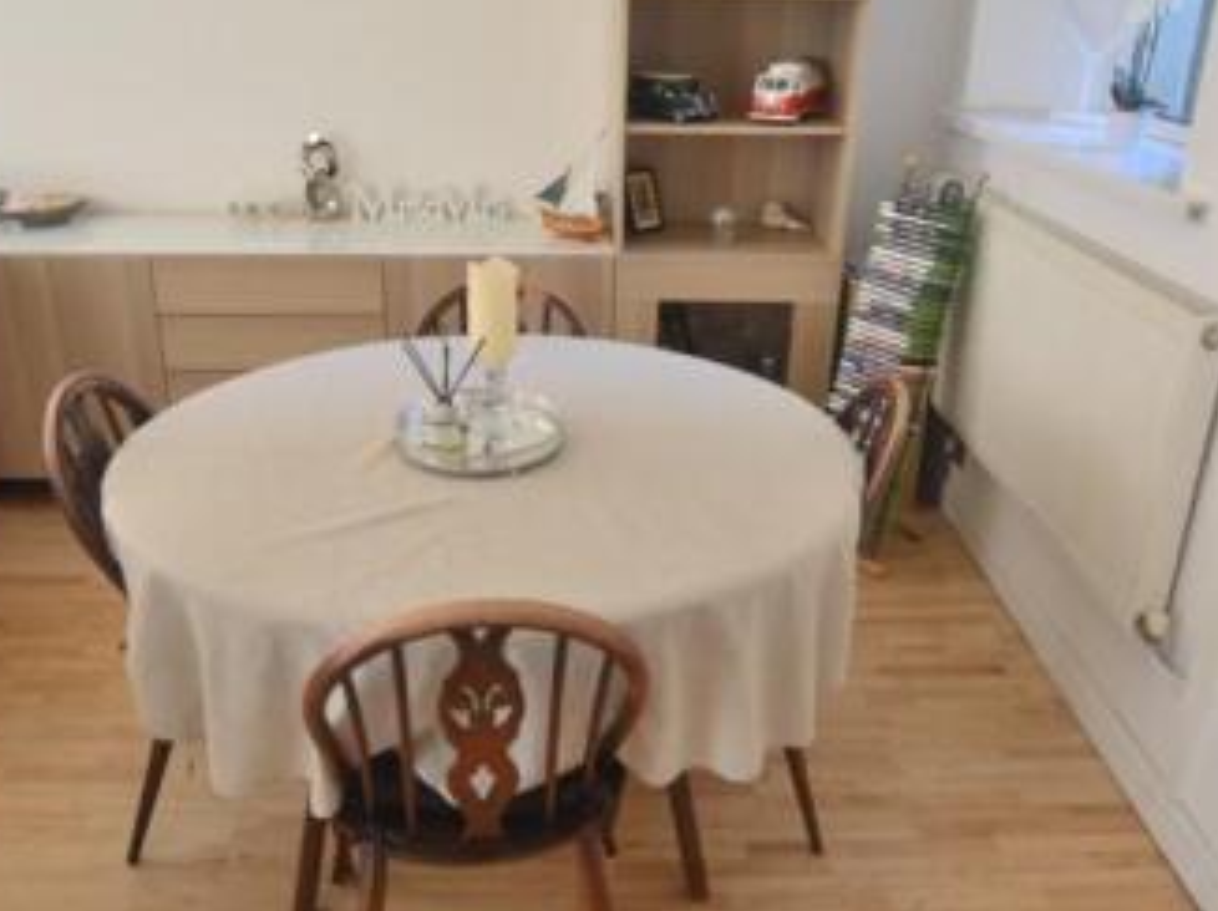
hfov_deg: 61.6
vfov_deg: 48.1
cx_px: 570
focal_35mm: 29
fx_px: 1020
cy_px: 420
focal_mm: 10
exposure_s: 1/80
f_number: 4.5
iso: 400
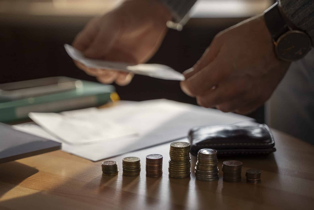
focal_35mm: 65
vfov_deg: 20.9
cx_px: 157
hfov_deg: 30.9
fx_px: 567
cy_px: 105
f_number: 2.8
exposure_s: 1/800
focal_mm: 65
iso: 400
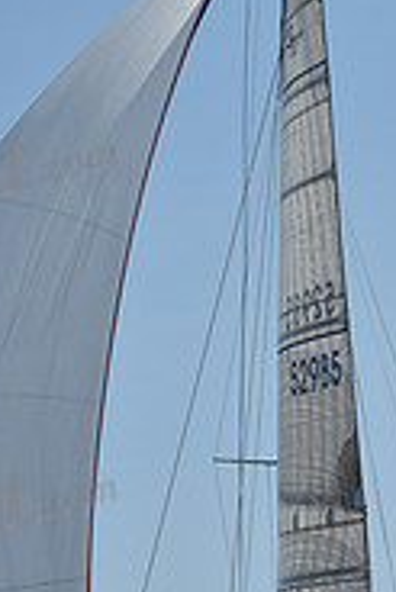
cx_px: 285
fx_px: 3639
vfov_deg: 9.3
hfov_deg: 6.2
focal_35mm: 221
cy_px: 325
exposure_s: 1/1250
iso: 250
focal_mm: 70
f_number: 9
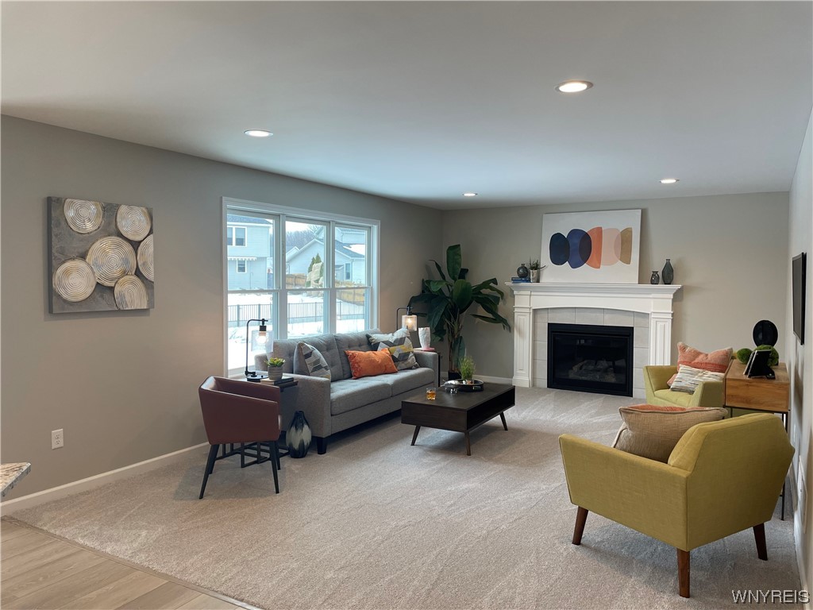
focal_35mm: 26
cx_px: 406
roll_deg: -0.1
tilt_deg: -2.6
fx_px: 611
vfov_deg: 53.1
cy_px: 305
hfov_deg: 67.3
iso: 64
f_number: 1.6
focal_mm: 4.2
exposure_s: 1/120
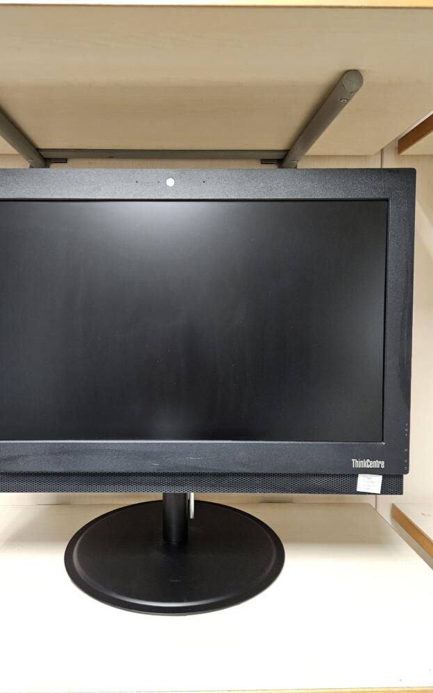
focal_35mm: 25
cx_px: 189
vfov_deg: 72.6
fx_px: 472
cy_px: 343
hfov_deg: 49.1
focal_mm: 5.4
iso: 1000
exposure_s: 1/100
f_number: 1.8
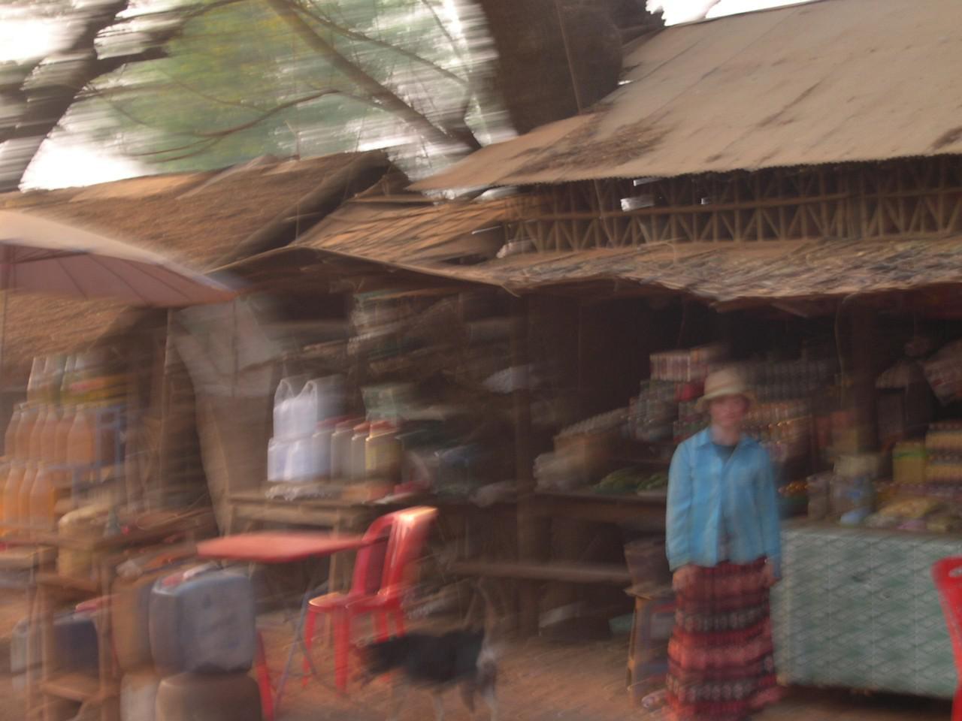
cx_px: 481
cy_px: 360
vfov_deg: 18.0
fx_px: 2279
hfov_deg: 23.8
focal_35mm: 82
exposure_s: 1/40.6
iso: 100
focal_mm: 17.4
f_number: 4.1
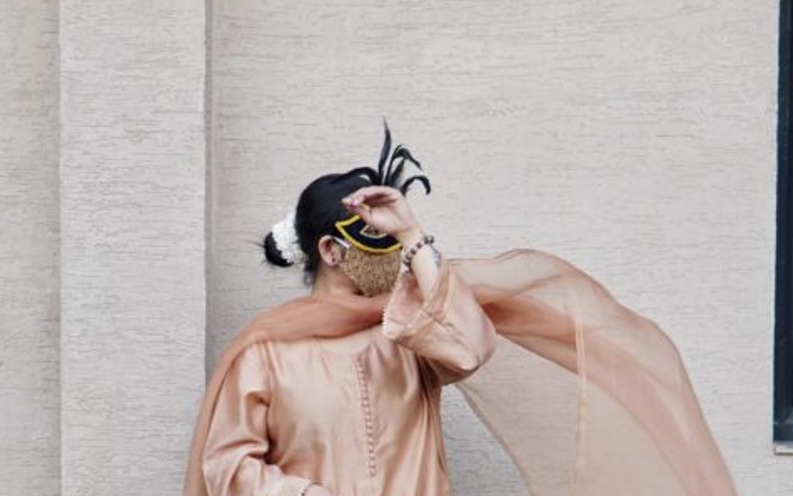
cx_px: 407
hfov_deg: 15.7
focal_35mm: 133
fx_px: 2870
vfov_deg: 9.8
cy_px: 423
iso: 800
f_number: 6.3
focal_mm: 55
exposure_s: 1/200
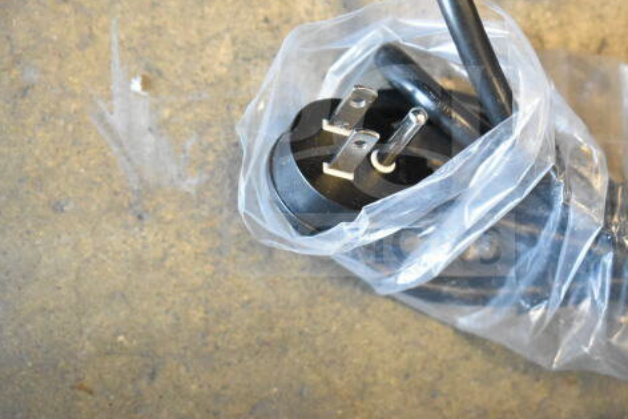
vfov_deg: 12.8
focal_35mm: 107
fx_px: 1861
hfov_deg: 19.1
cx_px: 365
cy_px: 171
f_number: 5.6
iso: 10000
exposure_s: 1/100
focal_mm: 55
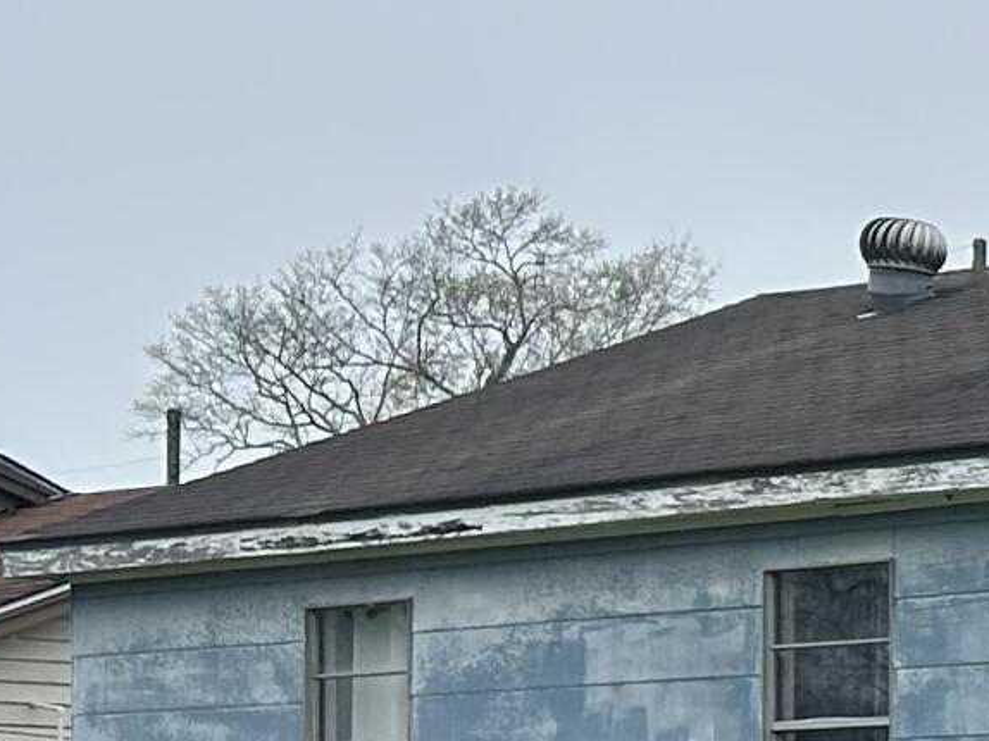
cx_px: 2204
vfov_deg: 10.7
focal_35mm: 136
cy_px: 889
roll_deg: +1.3
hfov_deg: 12.2
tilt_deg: +0.9
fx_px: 3884
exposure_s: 1/1724
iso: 50
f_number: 1.5
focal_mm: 5.7
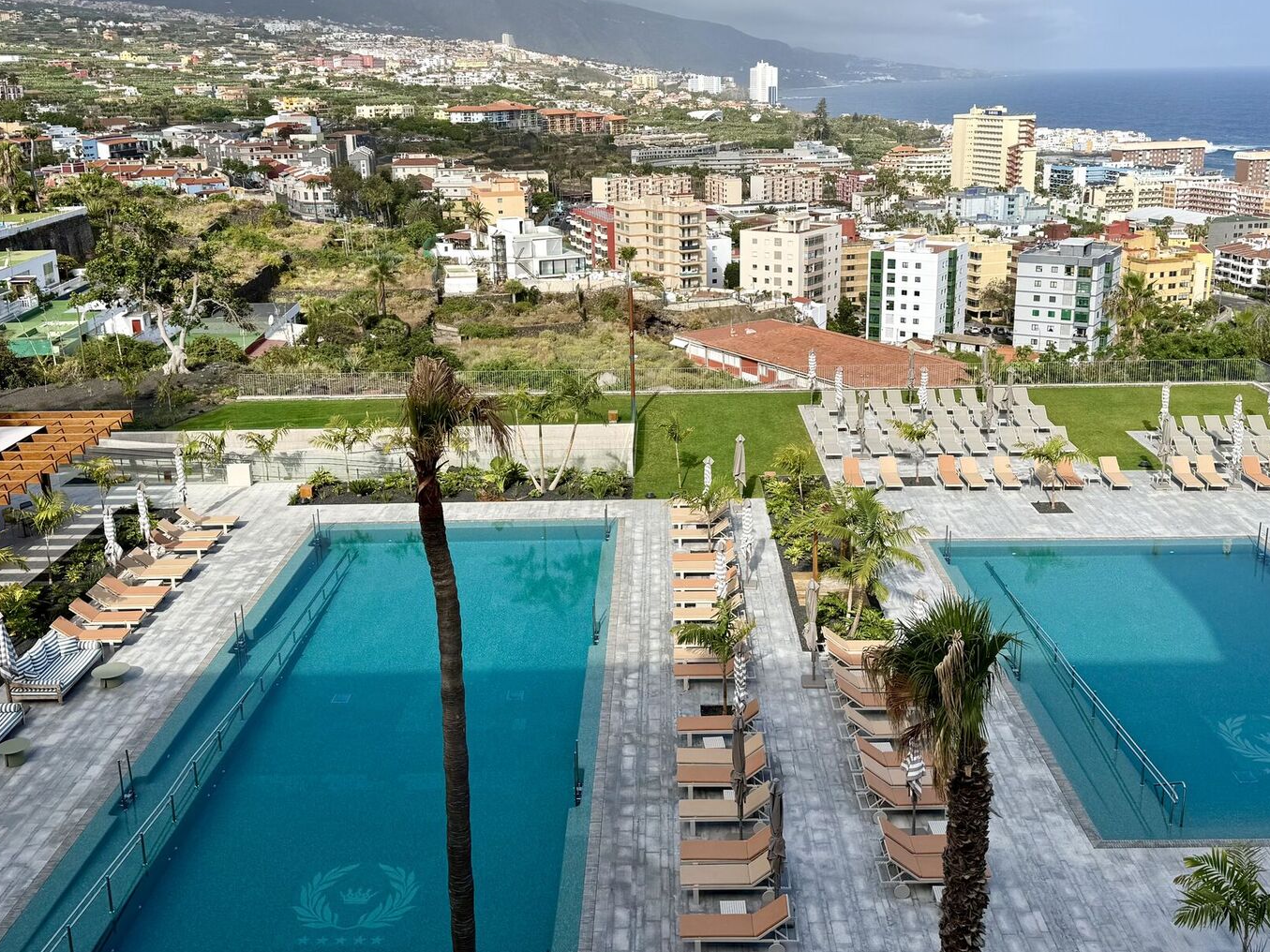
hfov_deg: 54.0
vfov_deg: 41.7
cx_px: 652
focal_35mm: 34
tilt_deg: -14.1
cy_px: 396
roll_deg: +1.3
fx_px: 1247
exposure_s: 1/5319
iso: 80
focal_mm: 6.76
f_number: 1.78
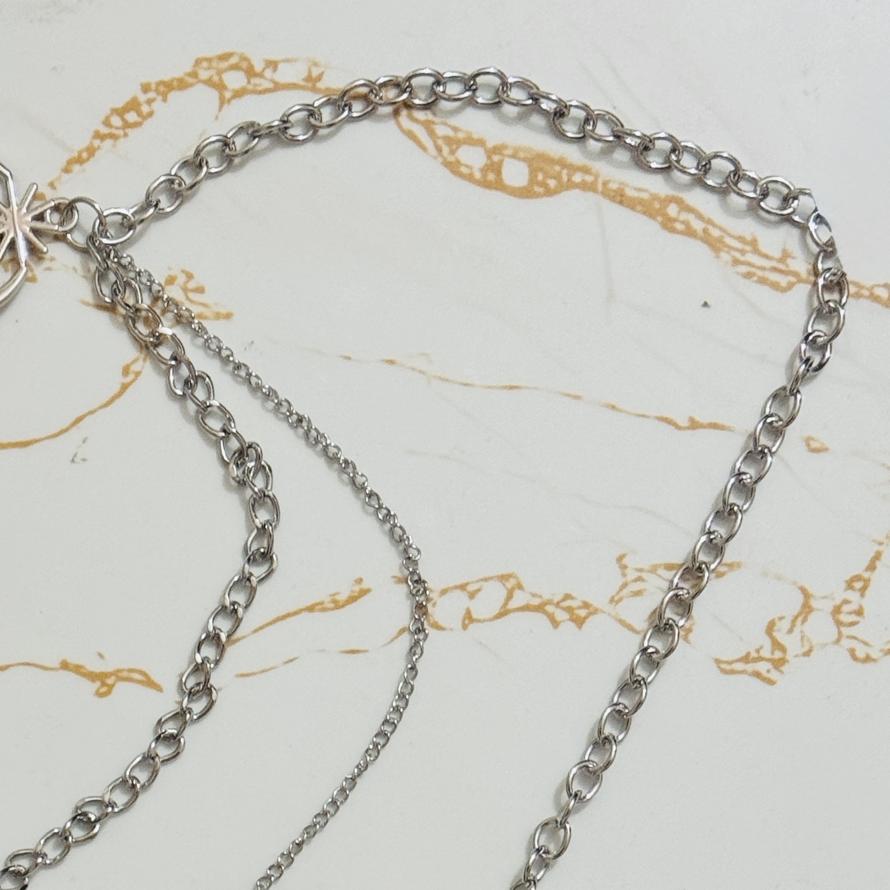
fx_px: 3229
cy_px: 1012
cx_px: 89
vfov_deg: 15.2
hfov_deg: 15.5
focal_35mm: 111
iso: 320
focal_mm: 6.76
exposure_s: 1/33
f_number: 1.78
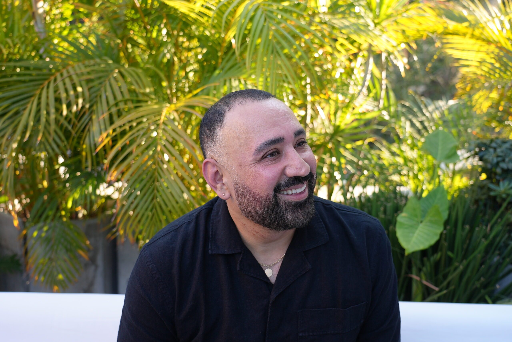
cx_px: 256
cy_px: 171
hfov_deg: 49.5
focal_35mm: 39
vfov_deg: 34.3
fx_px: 555
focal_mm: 39
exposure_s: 1/160
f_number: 4
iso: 320
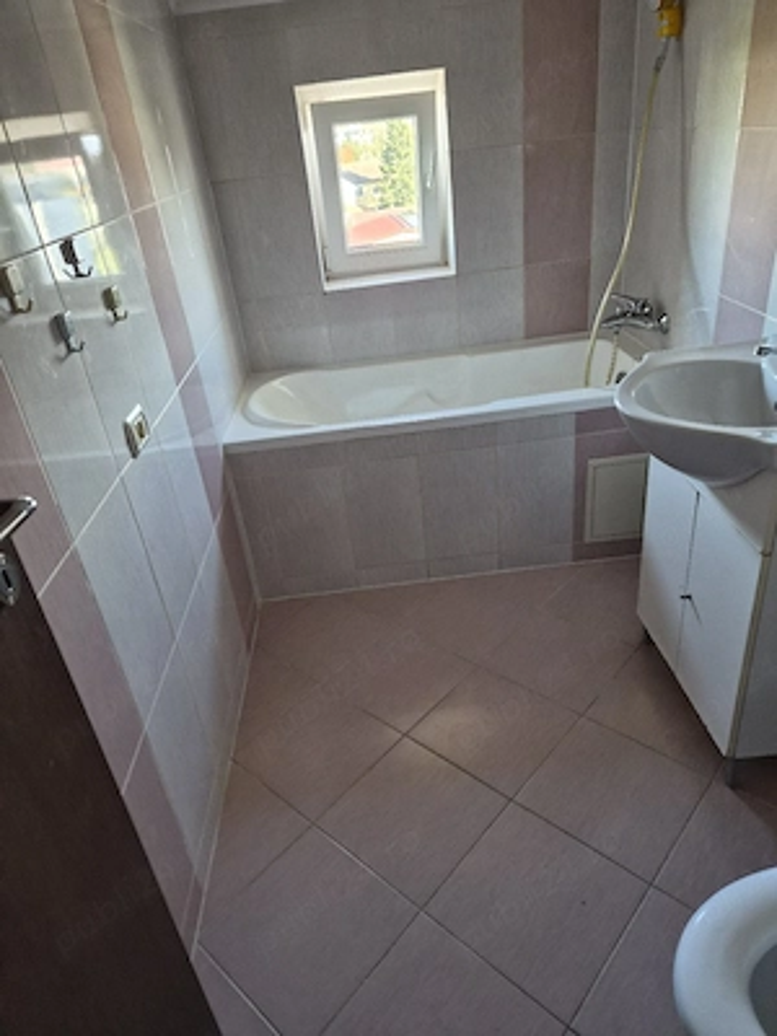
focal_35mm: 23
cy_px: 518
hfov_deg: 58.9
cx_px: 388
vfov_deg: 73.9
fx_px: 688
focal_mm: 5.4
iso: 400
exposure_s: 1/100
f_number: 1.8
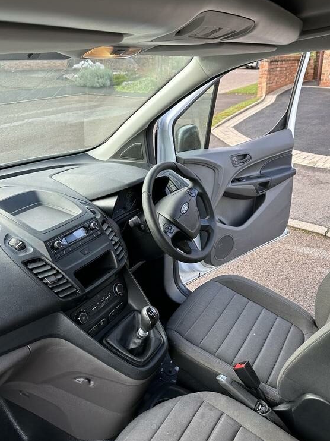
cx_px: 189
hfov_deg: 48.0
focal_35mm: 29
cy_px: 192
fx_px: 369
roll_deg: -1.6
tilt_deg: -20.2
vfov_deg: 61.5
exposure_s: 1/263
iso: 80
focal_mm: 6.86
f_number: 1.78
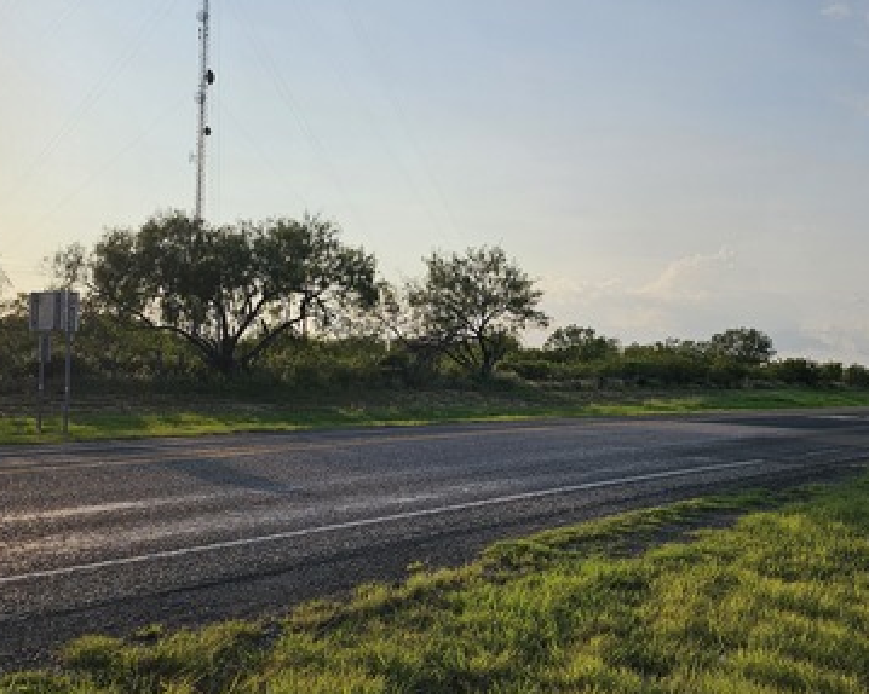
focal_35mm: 40
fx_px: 1028
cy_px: 329
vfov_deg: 37.3
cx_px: 545
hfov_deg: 45.4
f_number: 1.7
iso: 10
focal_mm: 6.3
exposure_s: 1/1529
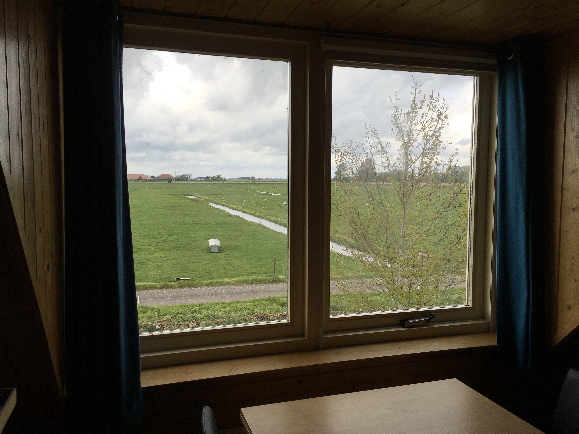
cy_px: 217
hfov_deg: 61.7
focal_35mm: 29
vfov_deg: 48.2
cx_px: 290
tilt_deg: -4.3
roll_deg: +0.0
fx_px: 485
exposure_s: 1/725
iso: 25
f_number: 2.2
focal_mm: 4.15
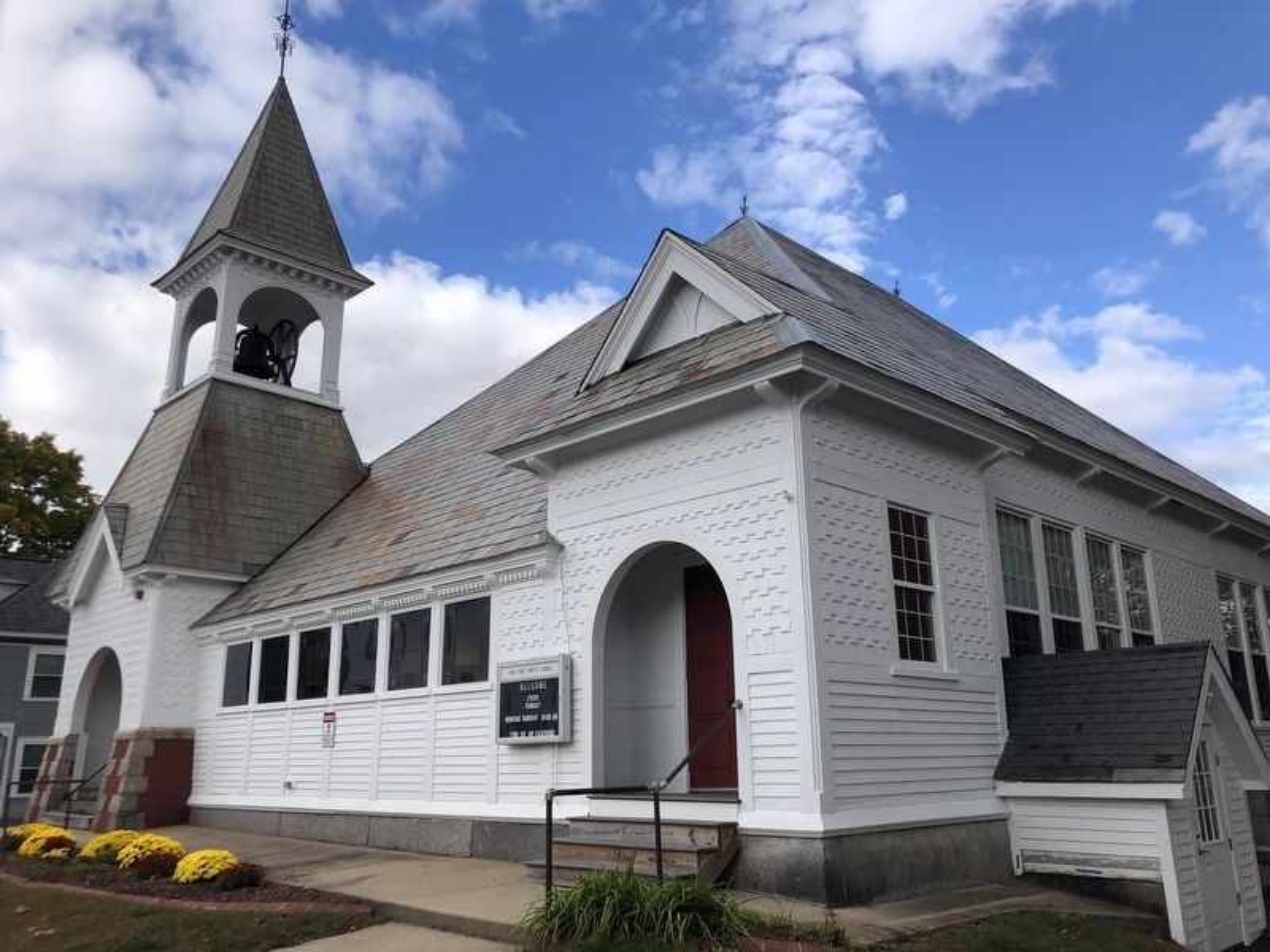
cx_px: 635
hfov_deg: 63.4
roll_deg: -0.6
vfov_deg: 49.7
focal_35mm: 28
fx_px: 1027
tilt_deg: +12.0
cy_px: 476
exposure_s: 1/1736
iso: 20
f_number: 1.8
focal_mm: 4
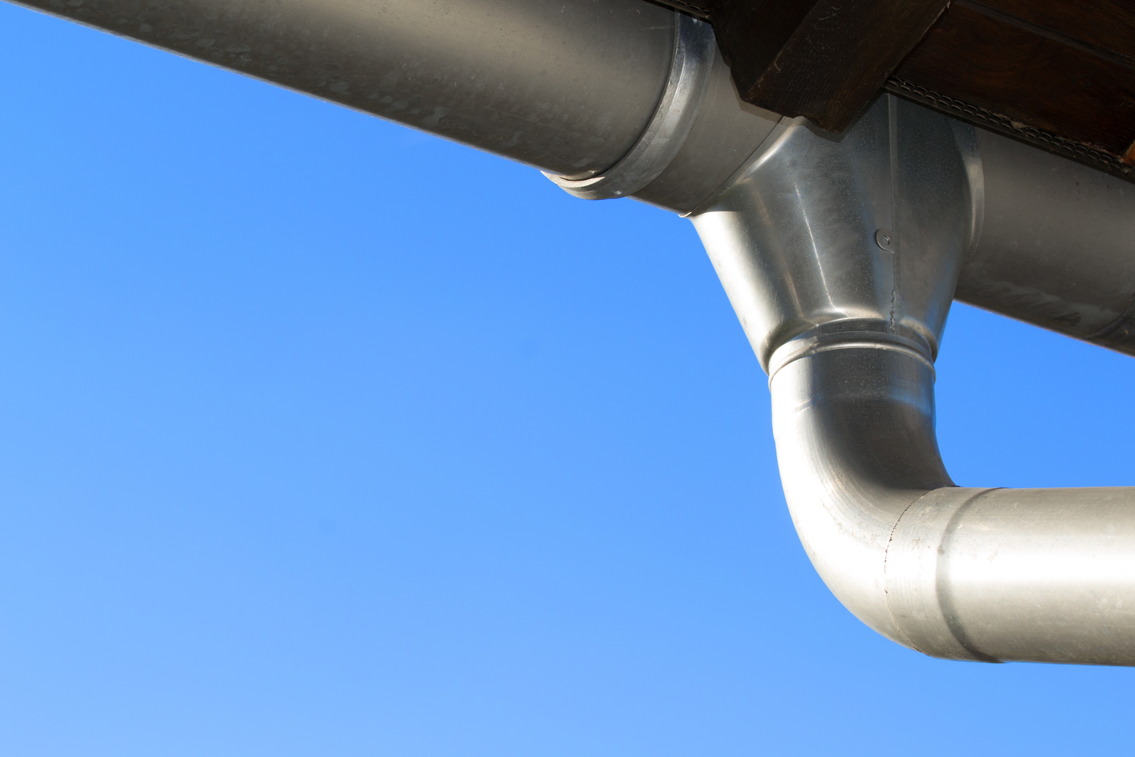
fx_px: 3310
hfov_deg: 19.5
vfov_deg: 13.0
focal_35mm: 105
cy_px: 378
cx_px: 568
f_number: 8
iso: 100
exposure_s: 1/200
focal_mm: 70
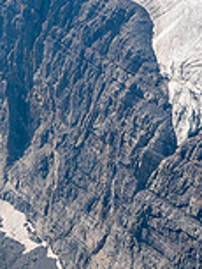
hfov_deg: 4.8
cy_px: 350
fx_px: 2424
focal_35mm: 312
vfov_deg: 6.3
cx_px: 90
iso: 200
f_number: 8
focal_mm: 53
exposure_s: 1/320
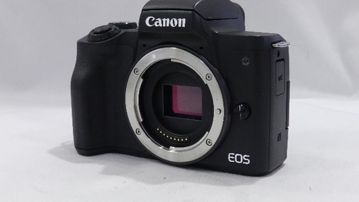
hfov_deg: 40.6
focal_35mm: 51
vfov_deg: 23.5
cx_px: 180
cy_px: 97
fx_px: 485
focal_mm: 8.1
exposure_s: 1/60
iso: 800
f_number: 4.2
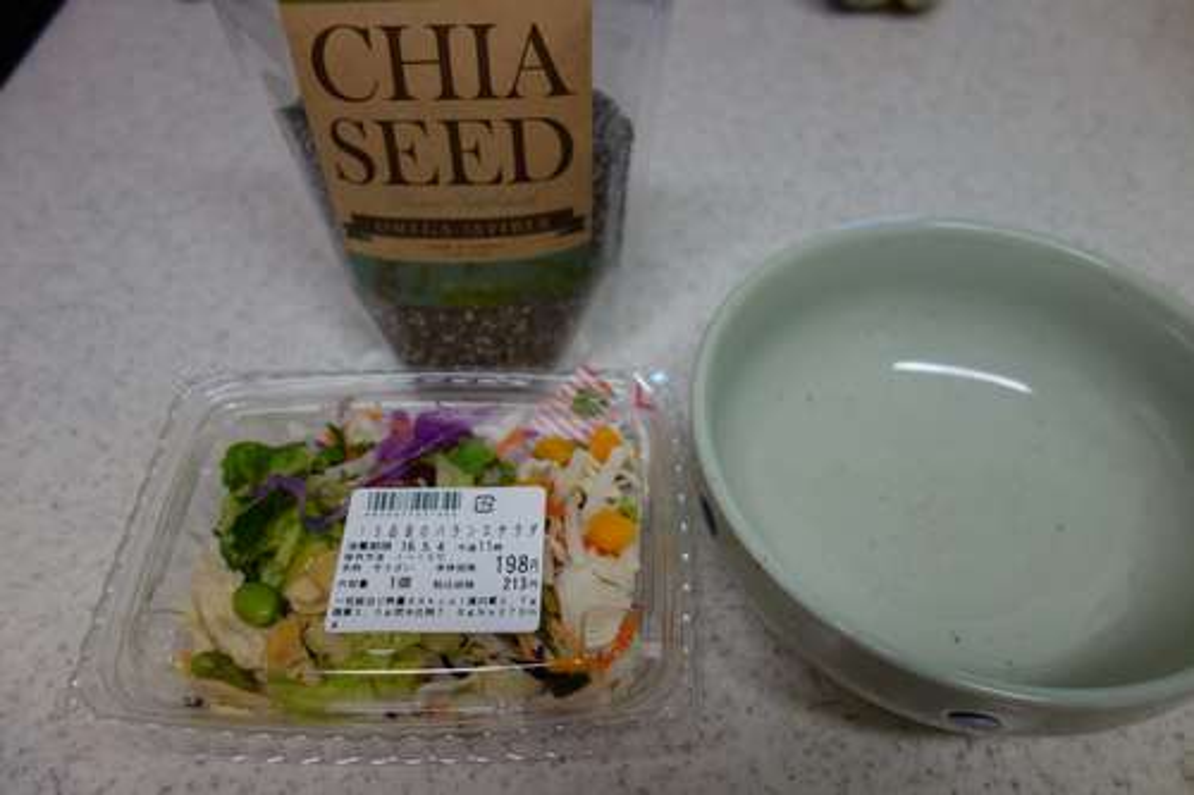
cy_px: 398
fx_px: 928
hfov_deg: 65.5
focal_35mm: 28
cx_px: 597
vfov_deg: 46.4
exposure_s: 1/50
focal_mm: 10.4
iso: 125
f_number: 1.8
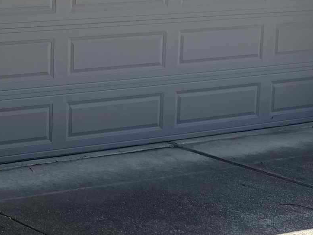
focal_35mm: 94
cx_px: -145
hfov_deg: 18.6
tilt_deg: -8.1
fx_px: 850
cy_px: 56
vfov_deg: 15.6
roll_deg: +1.1
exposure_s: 1/1618
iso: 100
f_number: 1.78
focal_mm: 6.76
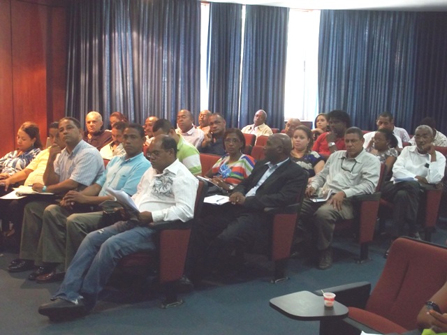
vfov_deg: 31.5
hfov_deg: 41.2
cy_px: 168
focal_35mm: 46
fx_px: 594
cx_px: 224
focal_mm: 8.2
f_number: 3.5
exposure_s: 1/8
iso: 320
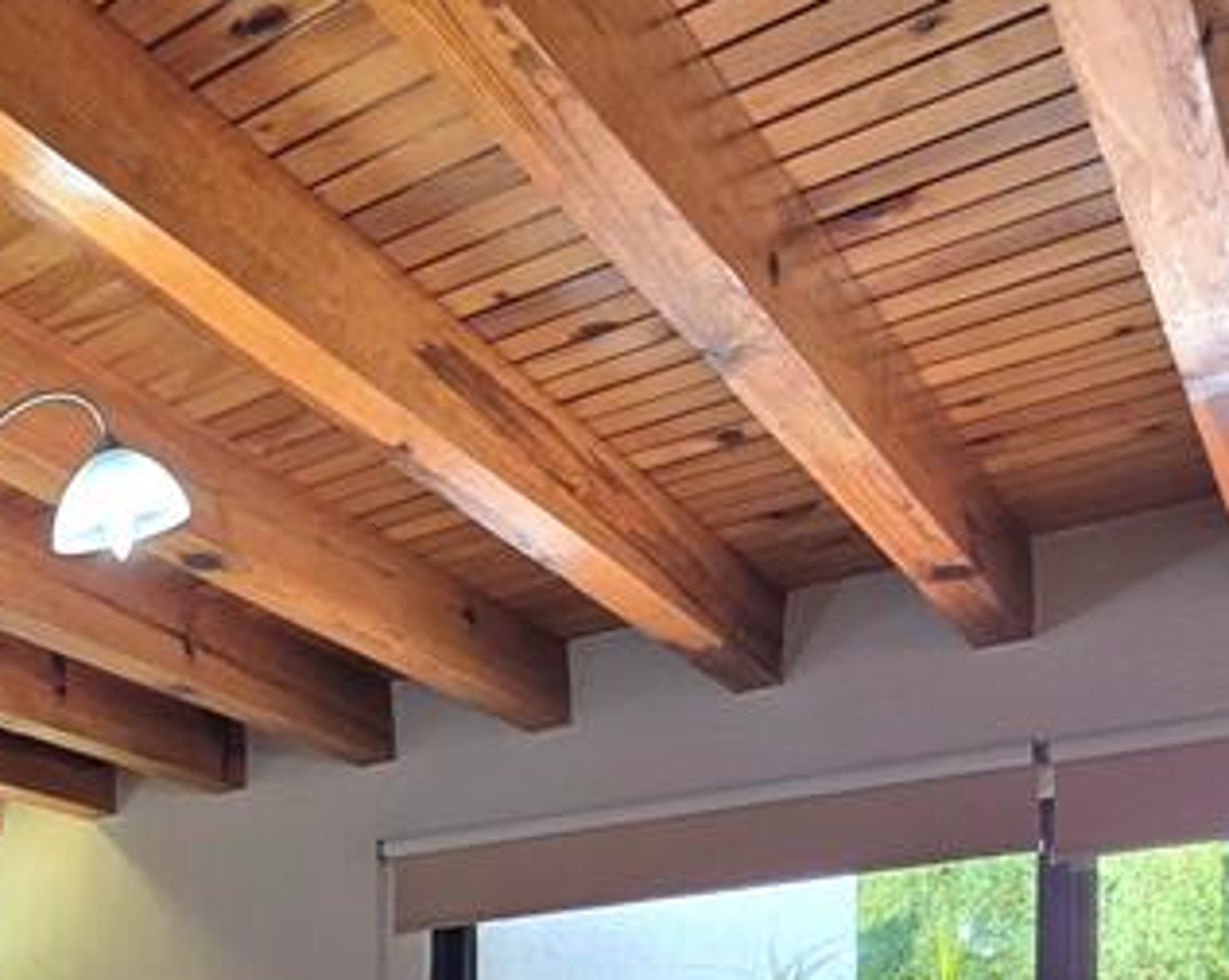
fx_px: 1490
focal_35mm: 41
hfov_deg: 35.4
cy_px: 1148
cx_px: -244
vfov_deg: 31.2
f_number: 1.9
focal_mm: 2.2
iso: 125
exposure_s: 1/120
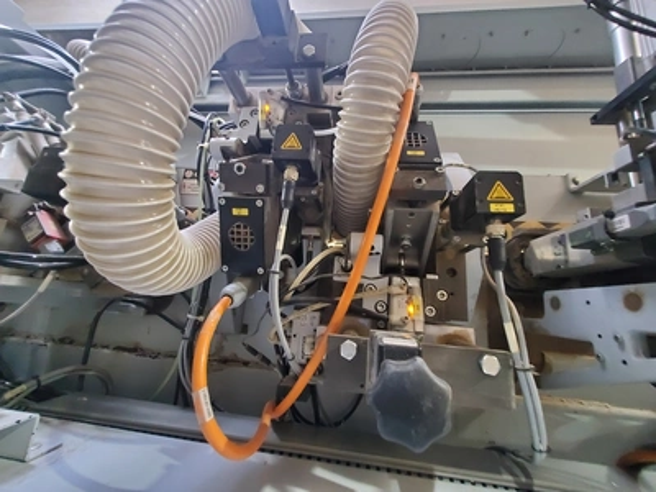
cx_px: 328
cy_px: 246
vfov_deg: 89.9
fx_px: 246
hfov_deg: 106.2
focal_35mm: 13
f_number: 2.2
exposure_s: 1/10
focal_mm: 1.8
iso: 800
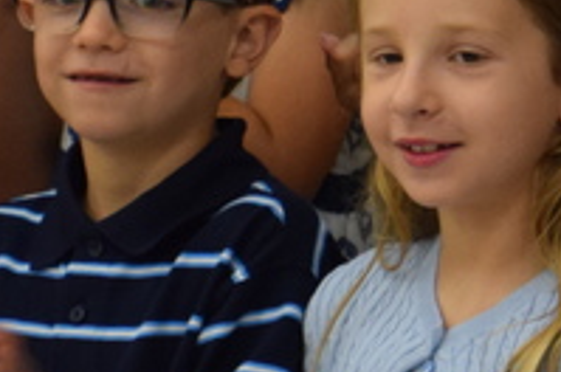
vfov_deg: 2.9
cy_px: -66
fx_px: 7219
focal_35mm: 464
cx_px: 1421
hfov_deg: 4.3
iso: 1100
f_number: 5
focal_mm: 60
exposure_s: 1/60
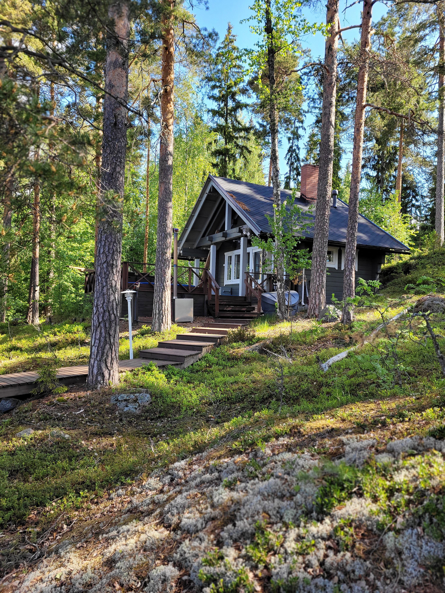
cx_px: 222
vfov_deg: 67.3
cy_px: 296
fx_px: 446
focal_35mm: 26
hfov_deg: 53.1
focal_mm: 5.4
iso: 40
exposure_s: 1/310
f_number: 1.8
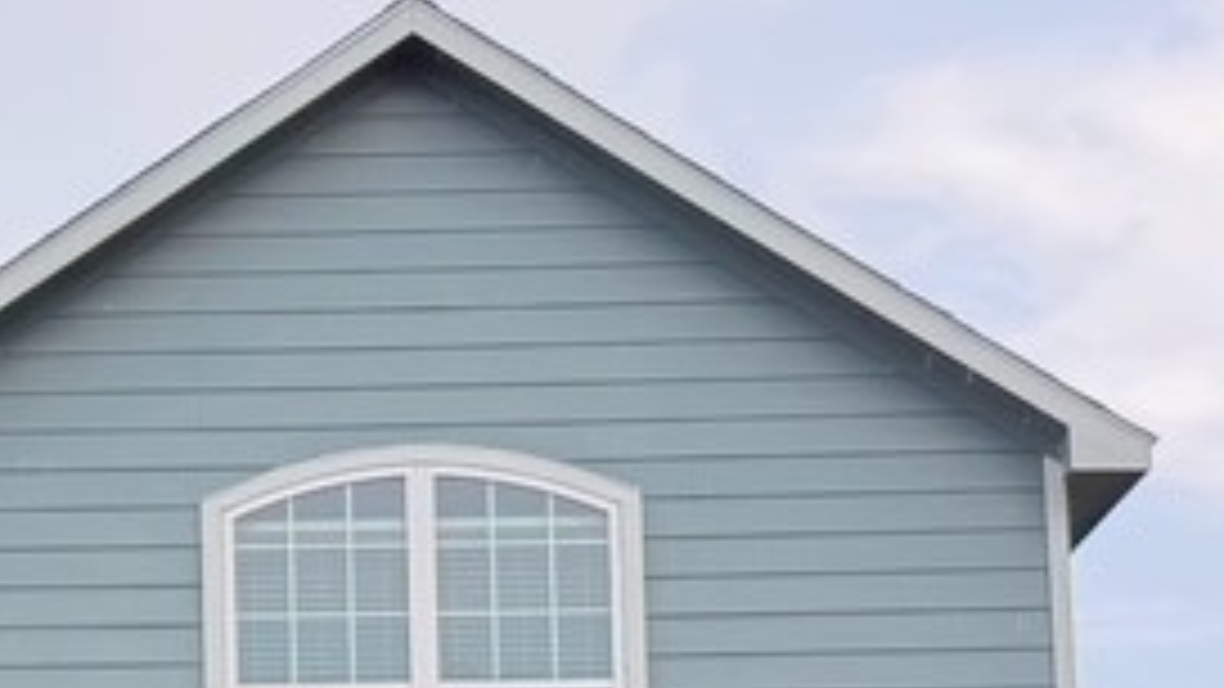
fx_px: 3992
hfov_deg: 17.0
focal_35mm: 123
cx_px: -4
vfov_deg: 9.6
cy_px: 971
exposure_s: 1/328
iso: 100
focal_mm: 6.76
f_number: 1.78
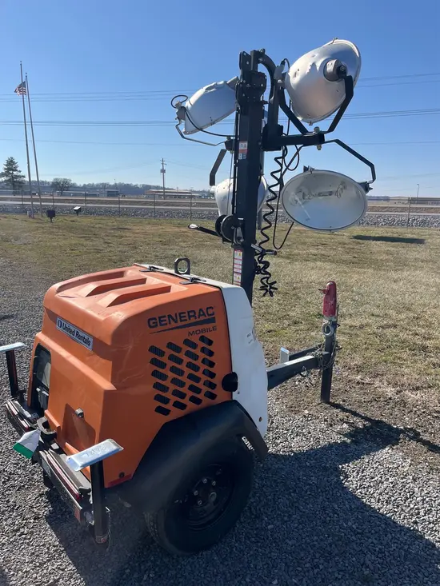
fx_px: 441
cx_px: 220
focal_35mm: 26
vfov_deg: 67.3
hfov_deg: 53.1
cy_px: 293
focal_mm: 5.1
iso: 50
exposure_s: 1/3876
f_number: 1.6
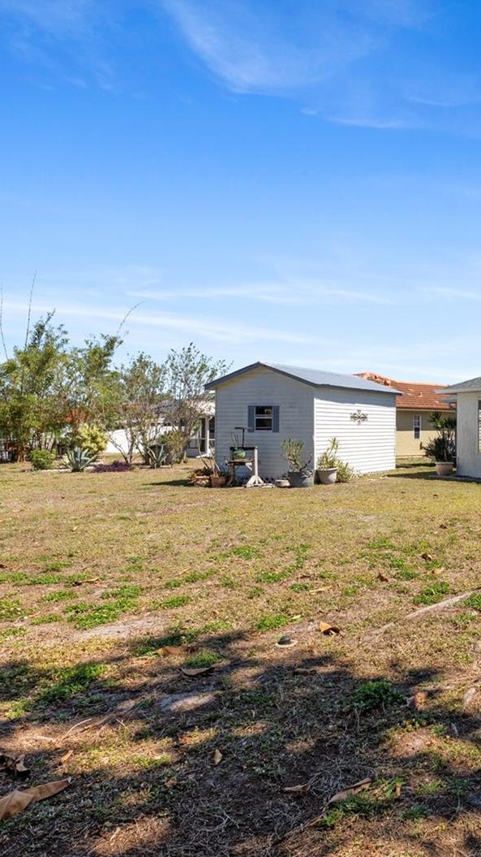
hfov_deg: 35.0
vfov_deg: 67.7
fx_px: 638
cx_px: 539
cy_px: 425
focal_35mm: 28
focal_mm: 11.8
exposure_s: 1/400
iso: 160
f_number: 8
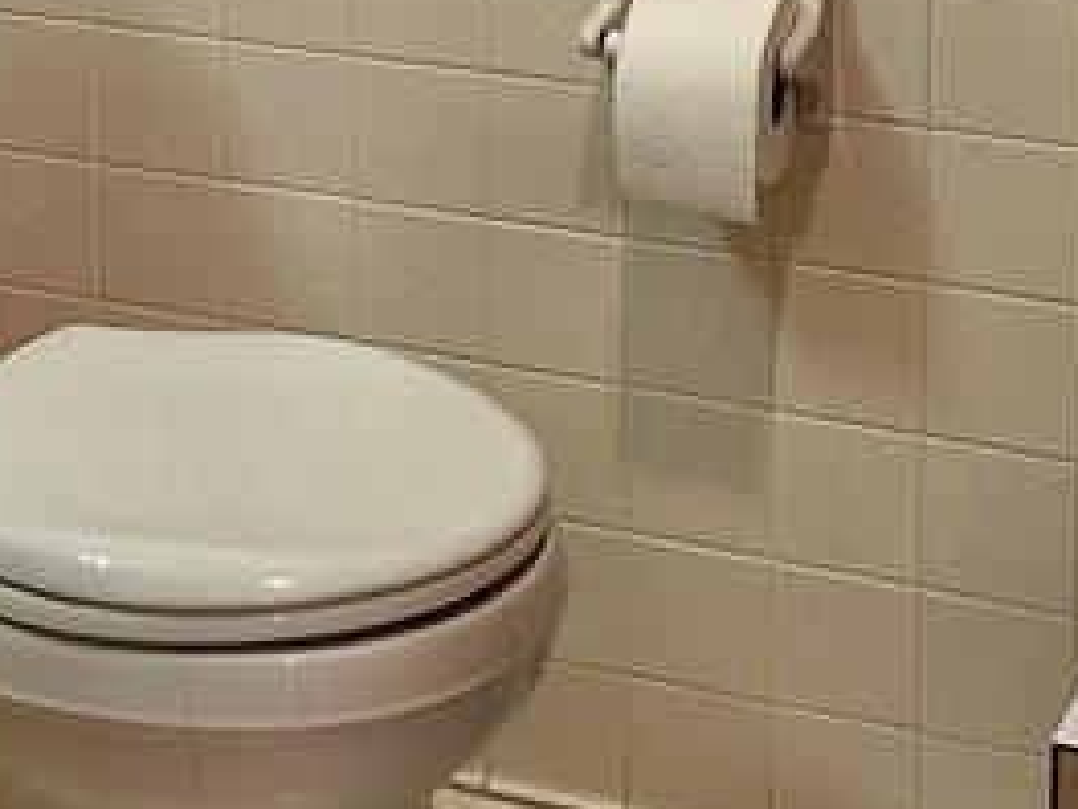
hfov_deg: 21.1
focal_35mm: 93
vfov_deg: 15.1
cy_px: -259
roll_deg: +1.8
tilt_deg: -10.2
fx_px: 2896
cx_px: 600
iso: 125
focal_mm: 6.86
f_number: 1.78
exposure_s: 1/60
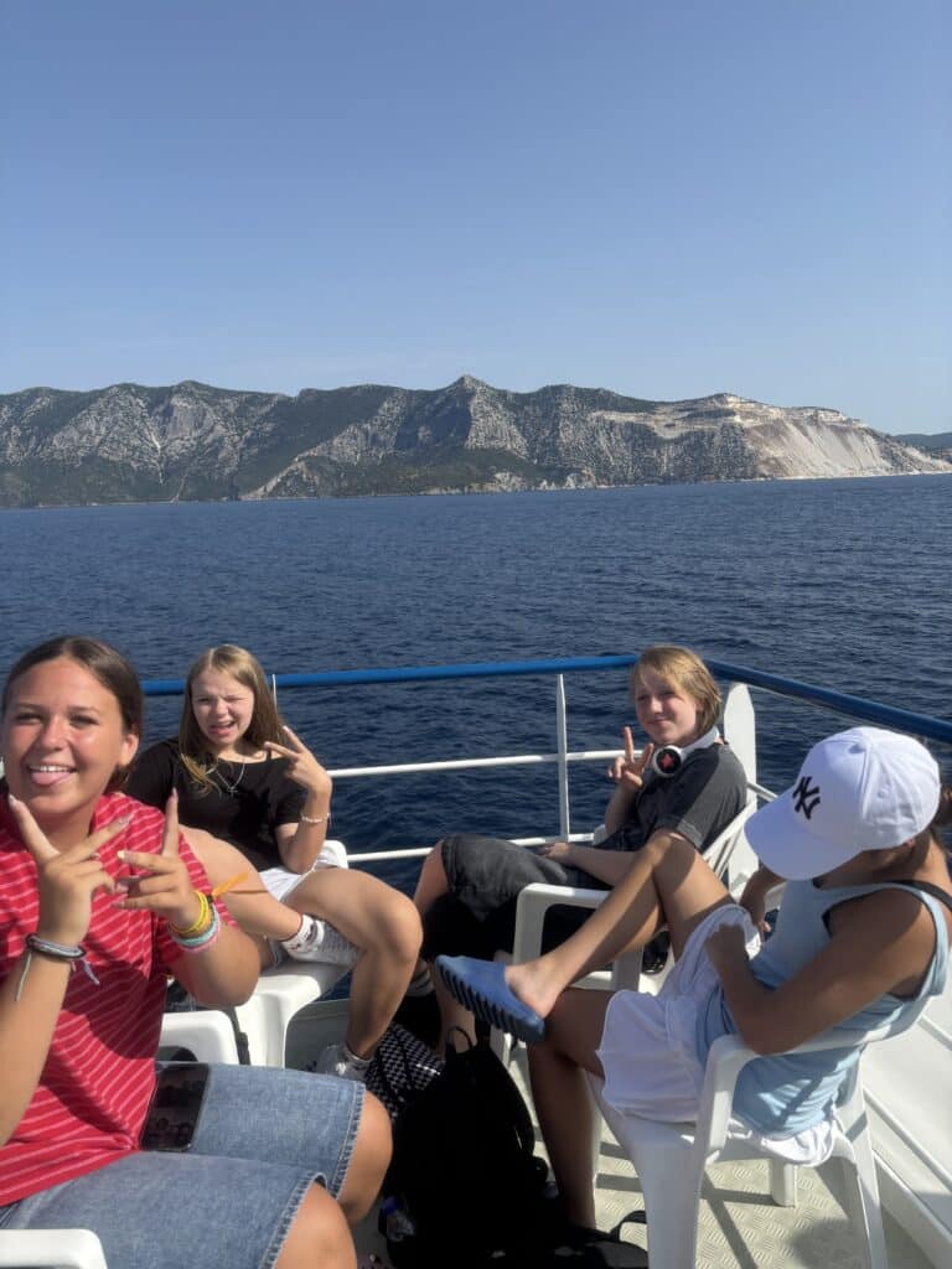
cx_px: 476
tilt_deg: -9.3
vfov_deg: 67.3
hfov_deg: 53.1
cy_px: 634
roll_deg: +1.8
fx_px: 953
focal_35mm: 26
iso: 50
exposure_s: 1/3311
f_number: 1.6
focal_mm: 5.96
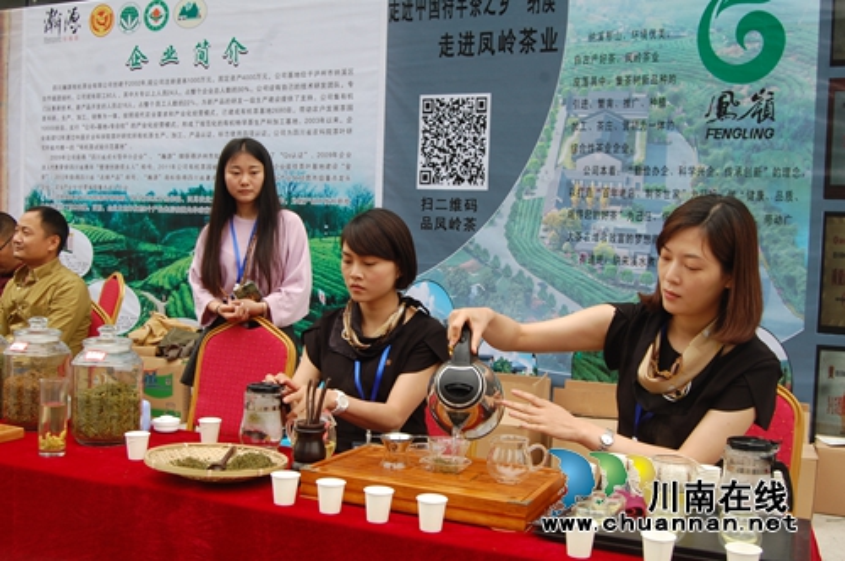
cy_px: 280
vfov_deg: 34.1
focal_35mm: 39
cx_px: 422
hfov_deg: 49.6
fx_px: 914
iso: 200
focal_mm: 26
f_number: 8
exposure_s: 1/60
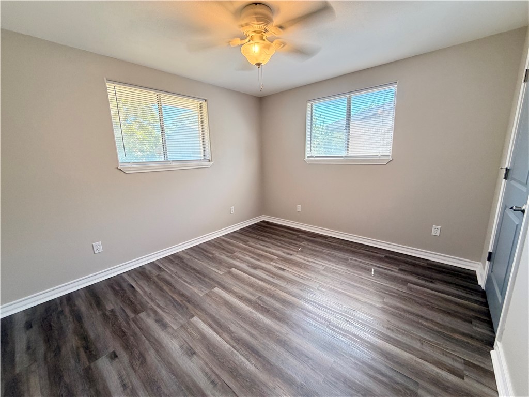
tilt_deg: -12.8
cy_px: 198
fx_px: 214
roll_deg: +1.8
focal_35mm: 14
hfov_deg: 102.1
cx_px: 264
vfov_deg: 85.7
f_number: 2.2
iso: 200
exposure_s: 1/60
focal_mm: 2.22
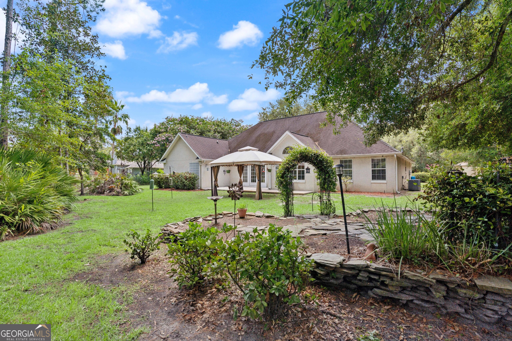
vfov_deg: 70.5
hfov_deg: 93.3
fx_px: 242
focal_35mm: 17
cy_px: 170
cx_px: 256
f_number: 8
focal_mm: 17
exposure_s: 1/500
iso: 250
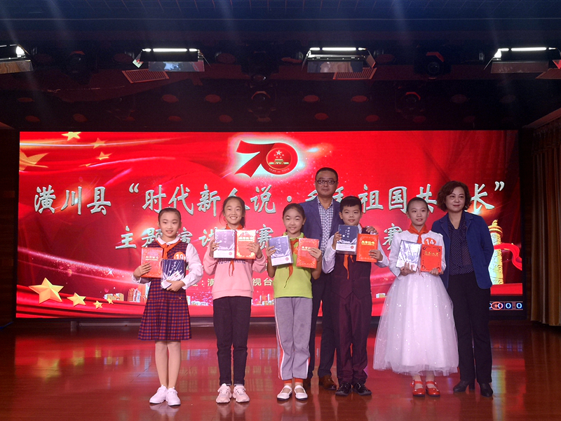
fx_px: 632
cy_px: 210
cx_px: 280
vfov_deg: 36.8
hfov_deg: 47.9
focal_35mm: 39
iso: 50
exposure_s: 1/121
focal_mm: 3.95
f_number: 1.8
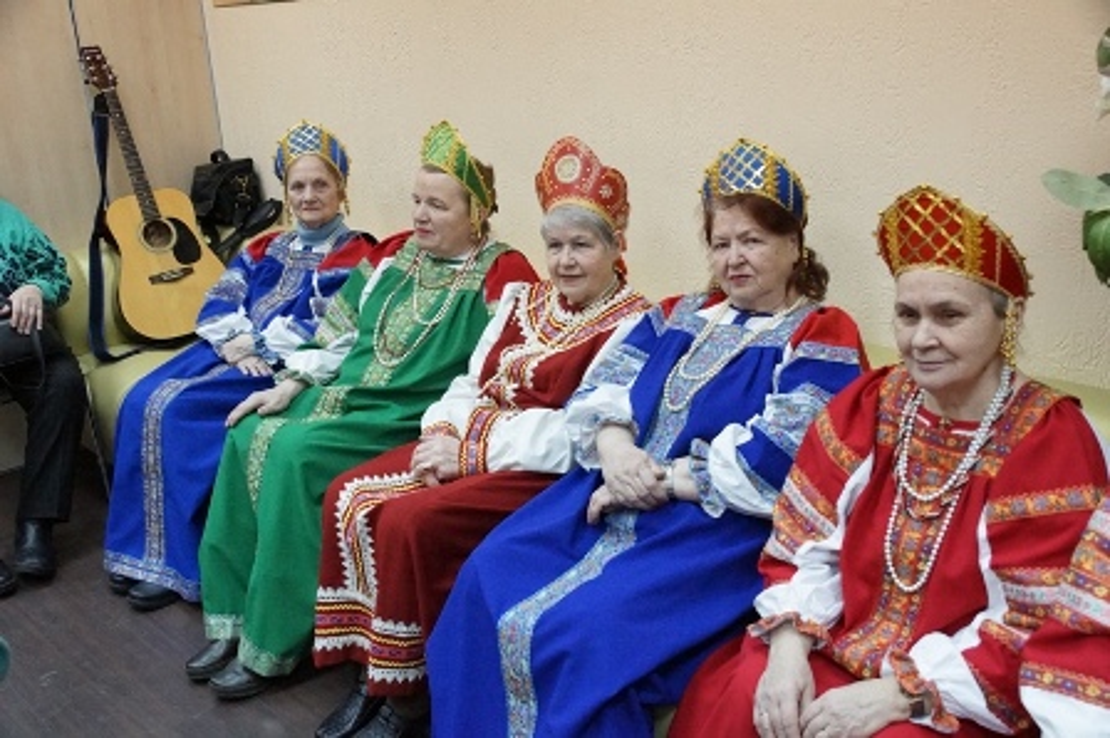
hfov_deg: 29.9
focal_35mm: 68
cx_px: 555
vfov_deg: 20.1
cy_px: 369
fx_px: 2080
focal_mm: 45
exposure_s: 1/200
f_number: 7.1
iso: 4000
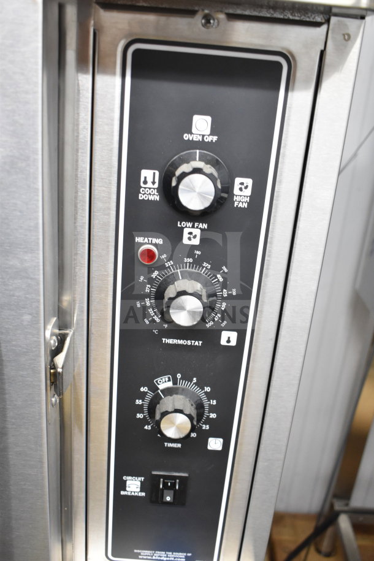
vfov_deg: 53.1
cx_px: 187
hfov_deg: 36.9
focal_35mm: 36
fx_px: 561
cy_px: 280
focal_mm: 24
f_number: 3.8
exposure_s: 1/40
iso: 2000
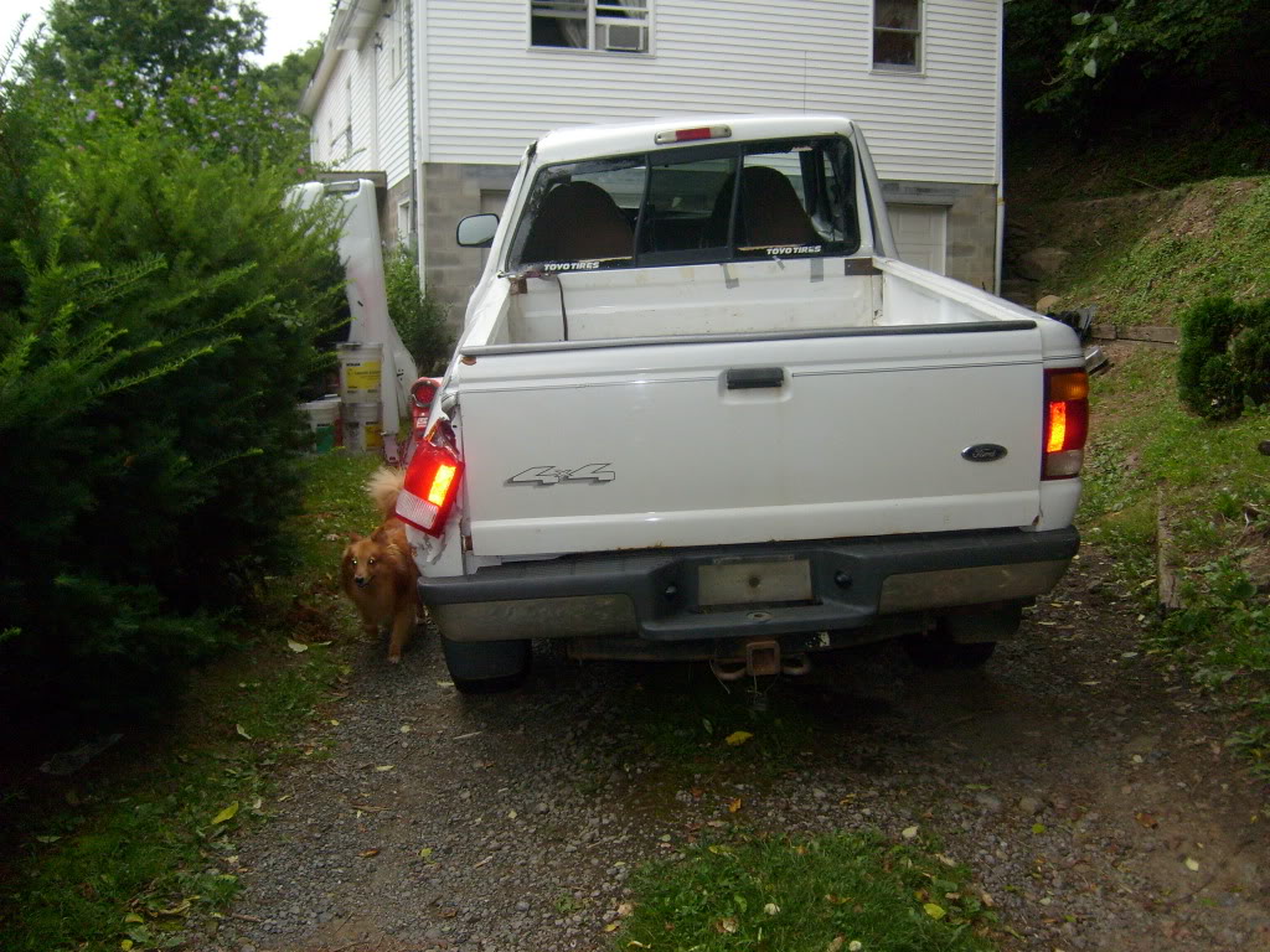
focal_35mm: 35
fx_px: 1284
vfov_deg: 40.7
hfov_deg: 52.6
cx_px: 635
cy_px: 476
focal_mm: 5.8
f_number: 2.8
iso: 100
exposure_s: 1/45
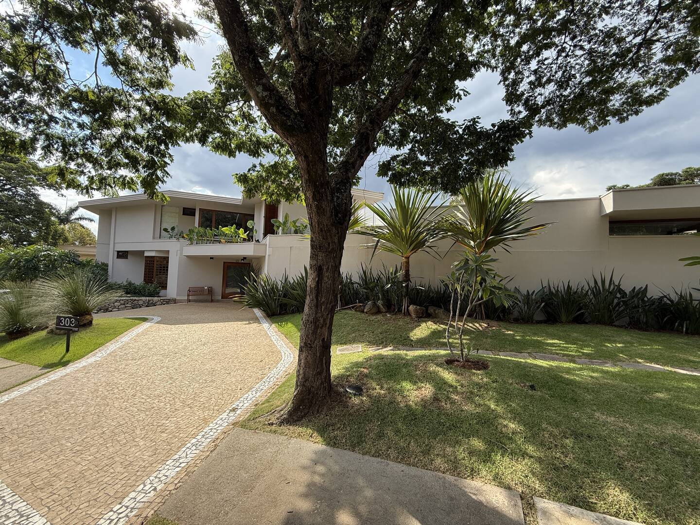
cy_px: 262
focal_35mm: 14
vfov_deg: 85.7
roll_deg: -2.5
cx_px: 350
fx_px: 283
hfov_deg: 102.1
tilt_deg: +3.4
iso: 64
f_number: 2.2
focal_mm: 2.22
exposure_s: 1/734
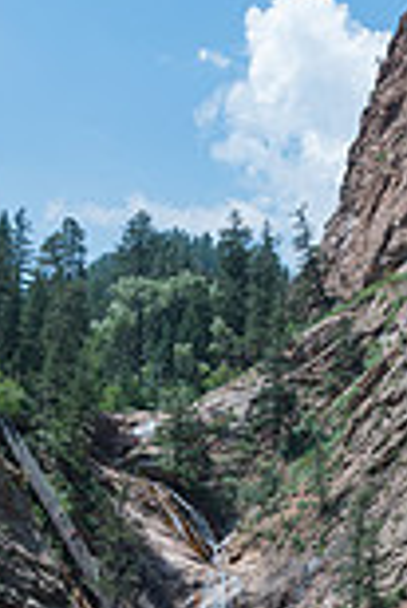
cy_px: 517
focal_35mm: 70
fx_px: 1184
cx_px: 57
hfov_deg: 19.2
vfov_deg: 28.0
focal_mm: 24
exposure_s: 1/60
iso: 100
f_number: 10
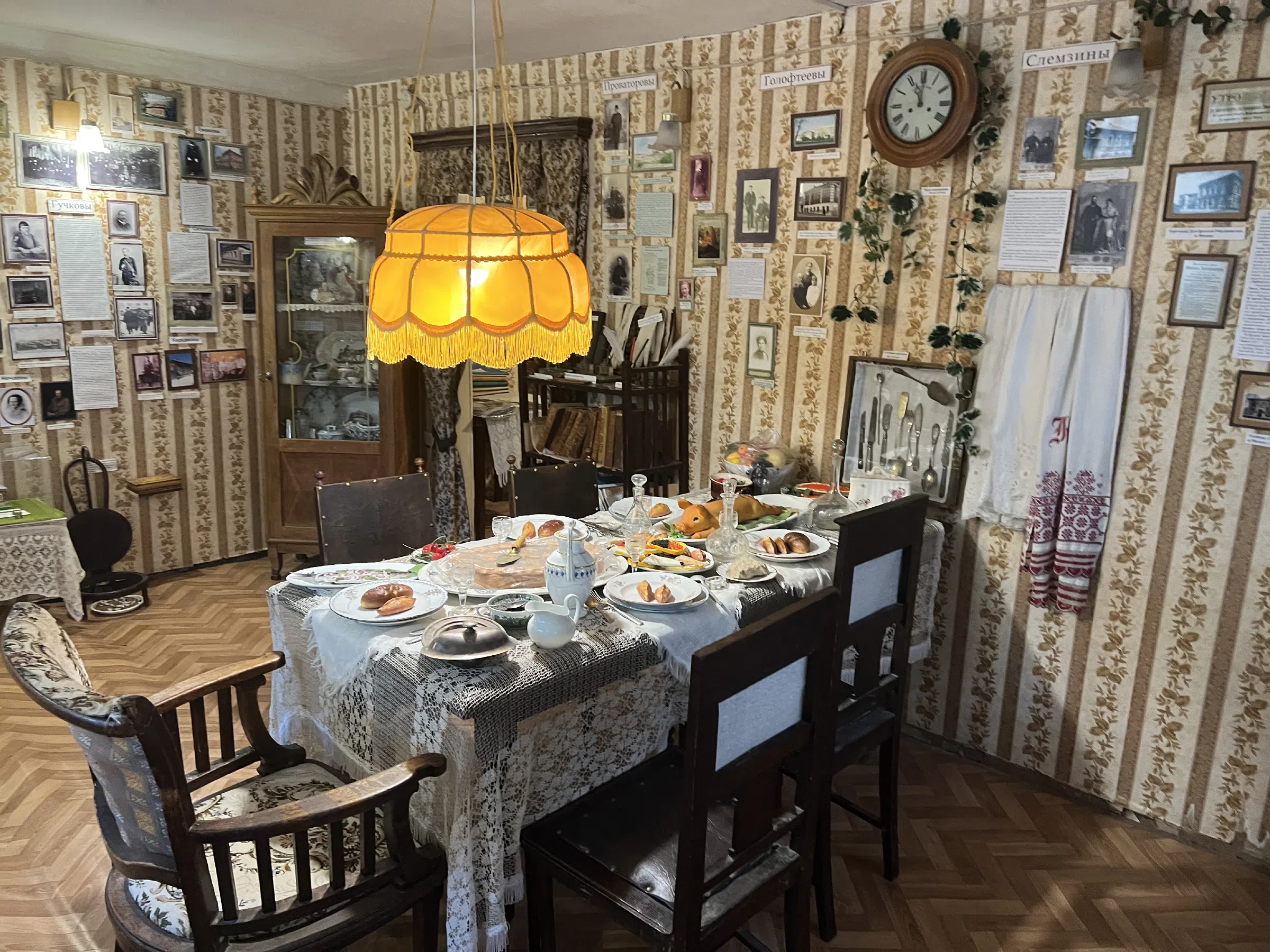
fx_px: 954
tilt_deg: -12.5
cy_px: 476
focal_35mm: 26
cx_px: 635
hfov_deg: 67.3
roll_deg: -1.2
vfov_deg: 53.1
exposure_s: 1/50
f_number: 1.5
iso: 200
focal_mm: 5.7
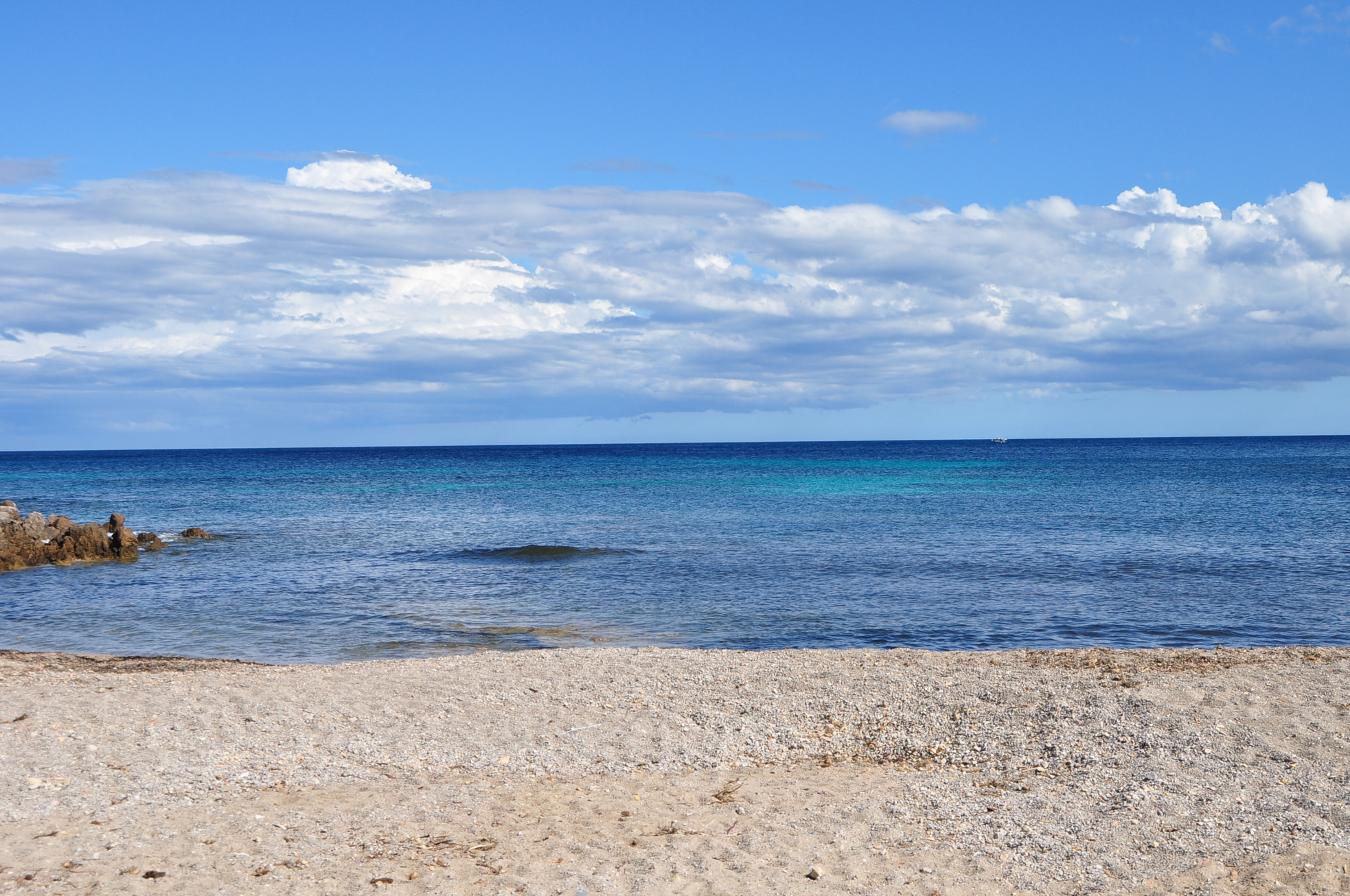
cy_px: 447
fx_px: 1873
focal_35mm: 50
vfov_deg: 26.9
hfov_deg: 39.6
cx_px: 682
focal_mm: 32
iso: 200
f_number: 11
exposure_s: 1/400
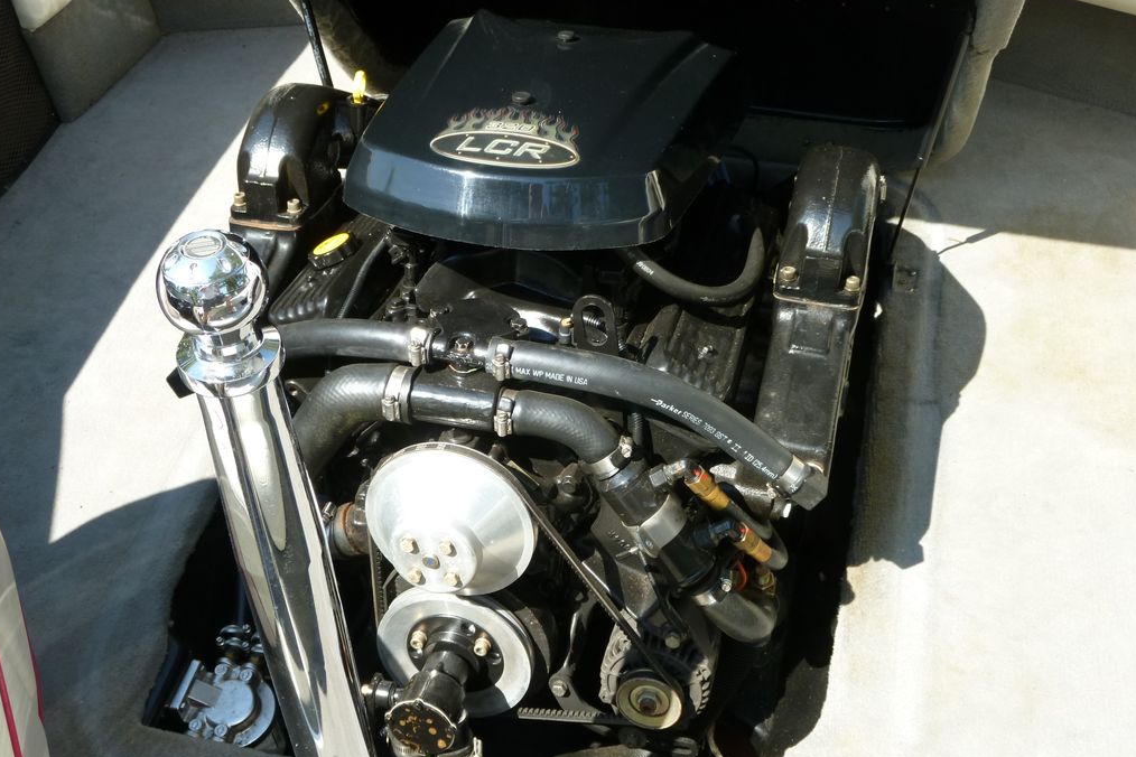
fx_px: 1325
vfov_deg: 31.9
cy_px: 403
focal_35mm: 42
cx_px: 565
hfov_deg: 46.4
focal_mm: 7.2
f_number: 4
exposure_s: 1/160
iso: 80
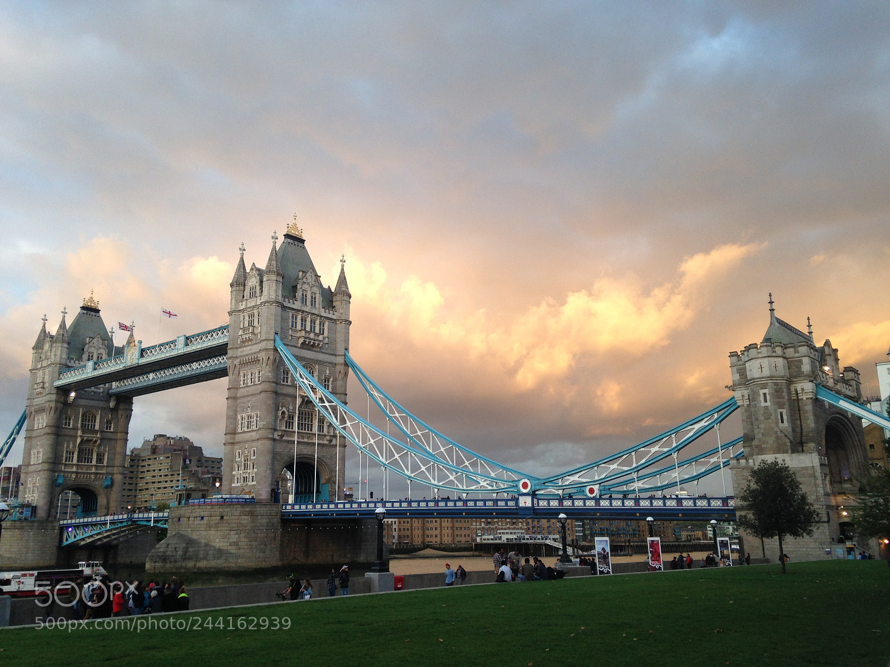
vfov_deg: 42.9
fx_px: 848
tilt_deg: +14.9
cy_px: 334
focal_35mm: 33
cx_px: 445
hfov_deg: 55.4
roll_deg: -0.5
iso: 50
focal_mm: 4.12
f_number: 2.4
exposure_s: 1/120
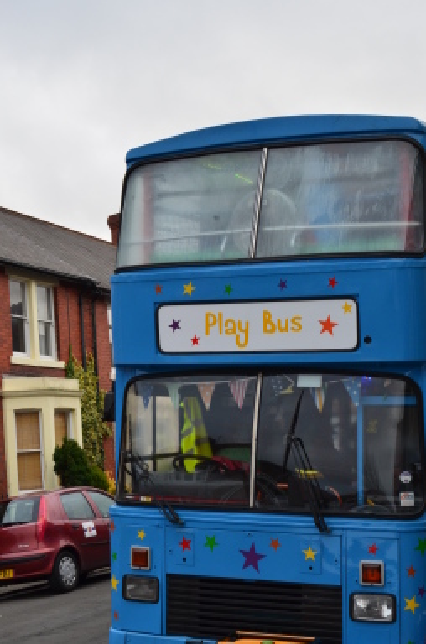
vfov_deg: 35.6
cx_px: 271
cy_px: 392
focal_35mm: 56
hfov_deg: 24.0
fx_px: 999
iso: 400
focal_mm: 28
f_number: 8
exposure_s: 1/60
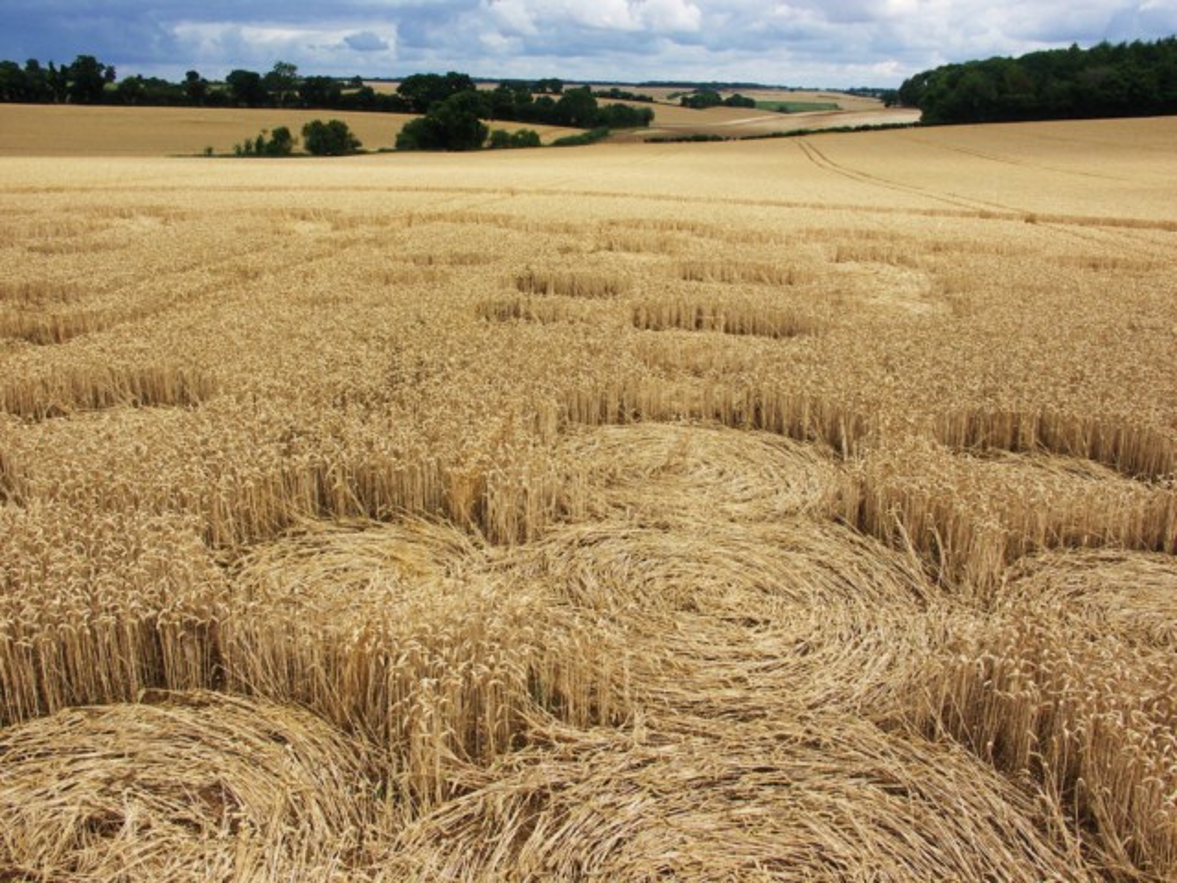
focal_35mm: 31
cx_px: 588
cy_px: 442
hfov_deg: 58.4
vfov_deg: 45.4
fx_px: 1054
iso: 50
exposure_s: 1/250
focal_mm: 8
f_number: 6.3
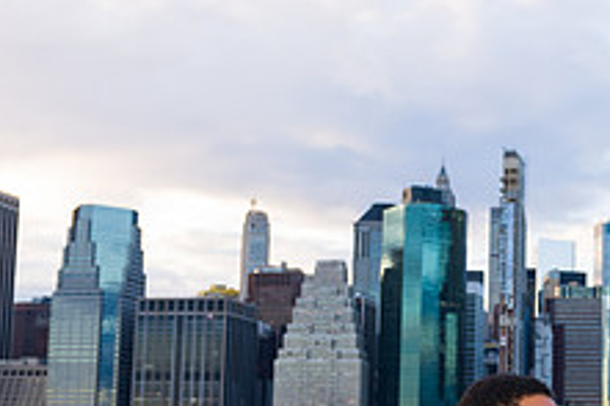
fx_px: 1067
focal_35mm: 63
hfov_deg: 30.4
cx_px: 555
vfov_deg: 21.2
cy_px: 347
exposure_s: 1/200
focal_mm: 24
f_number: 4
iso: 250
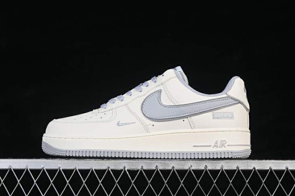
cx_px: 148
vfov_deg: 18.2
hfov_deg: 27.0
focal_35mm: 75
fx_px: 614
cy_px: 98
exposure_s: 1/80
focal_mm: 50
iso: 160
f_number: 8
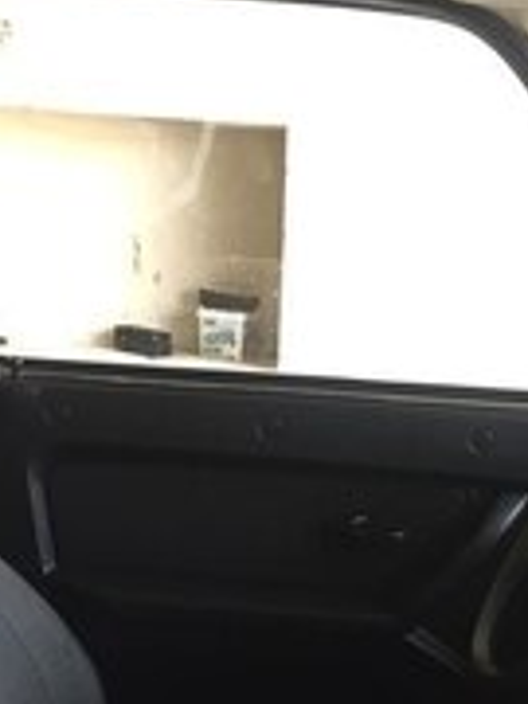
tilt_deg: -26.7
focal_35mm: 80
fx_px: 1627
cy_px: 927
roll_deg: -4.1
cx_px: 286
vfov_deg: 21.9
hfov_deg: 18.4
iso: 100
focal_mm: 4.15
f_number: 2.2
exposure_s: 1/33
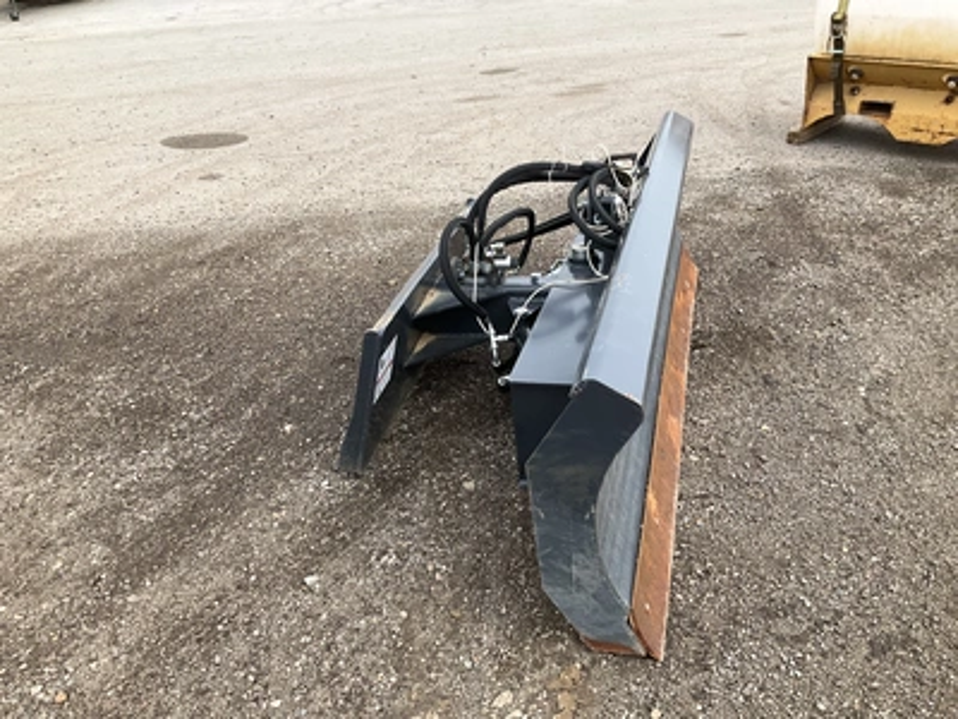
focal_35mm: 29
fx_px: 803
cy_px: 360
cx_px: 479
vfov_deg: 48.2
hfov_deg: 61.7
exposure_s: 1/627
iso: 25
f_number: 1.8
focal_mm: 3
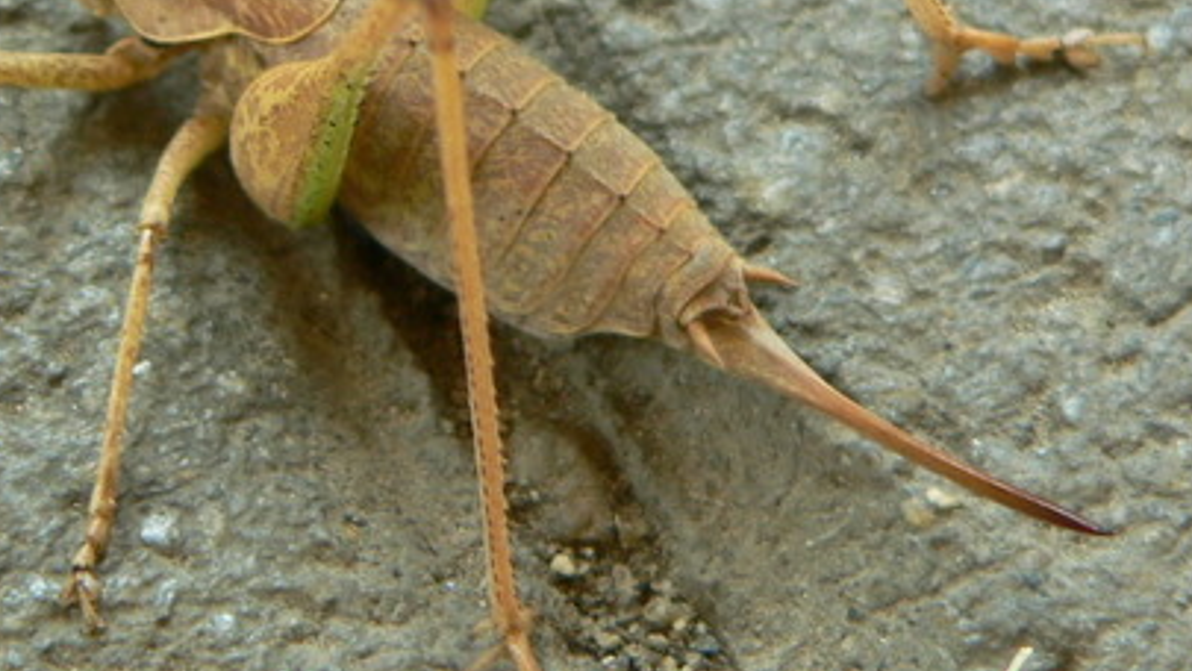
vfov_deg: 8.1
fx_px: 4710
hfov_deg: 14.4
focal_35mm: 149
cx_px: 411
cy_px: -15
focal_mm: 10.7
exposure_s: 1/60
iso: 80
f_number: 2.8
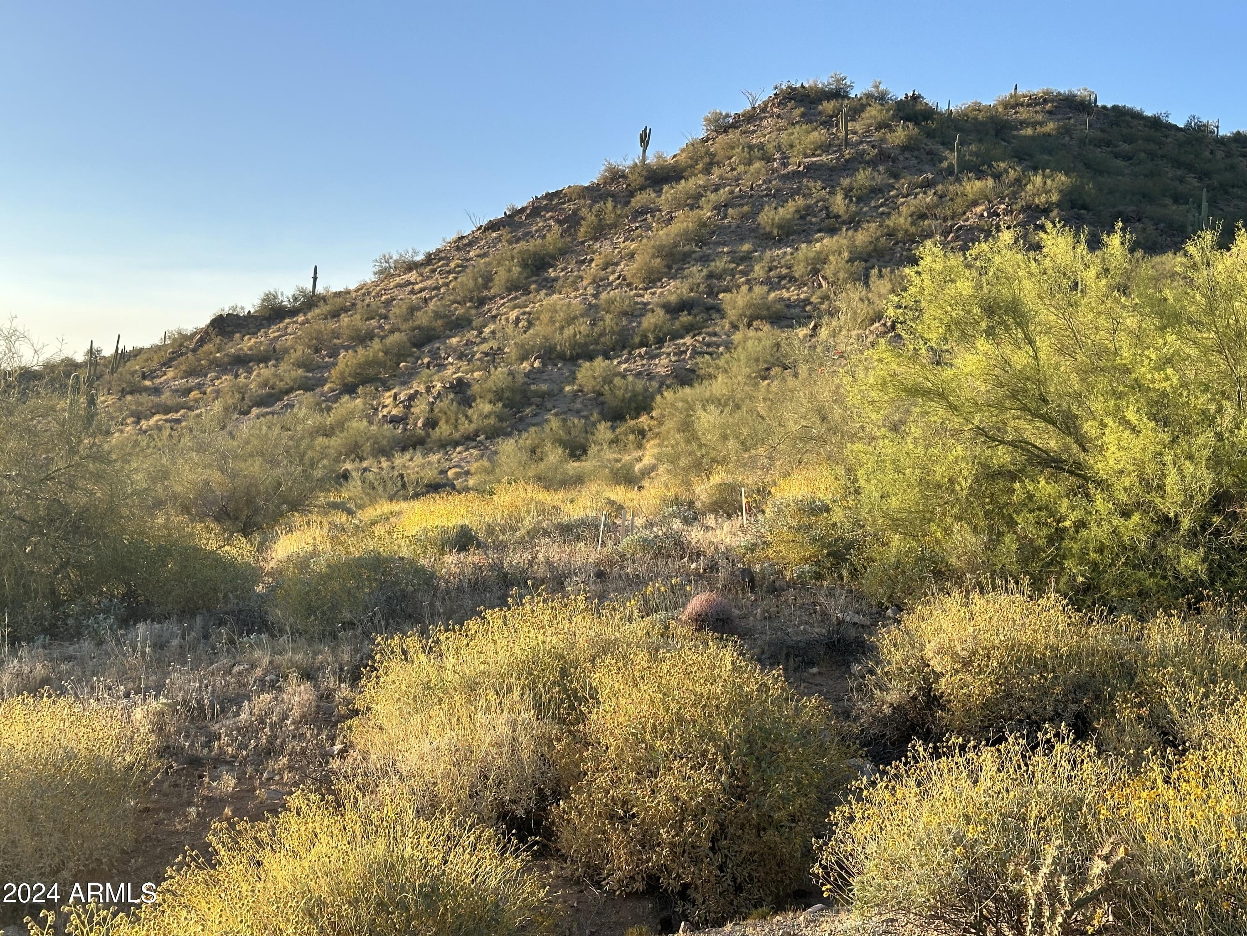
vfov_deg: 30.3
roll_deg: -5.5
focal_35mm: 48
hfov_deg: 39.7
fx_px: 1729
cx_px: 624
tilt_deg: +7.4
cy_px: 468
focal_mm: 6.86
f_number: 1.78
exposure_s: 1/1157
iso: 64
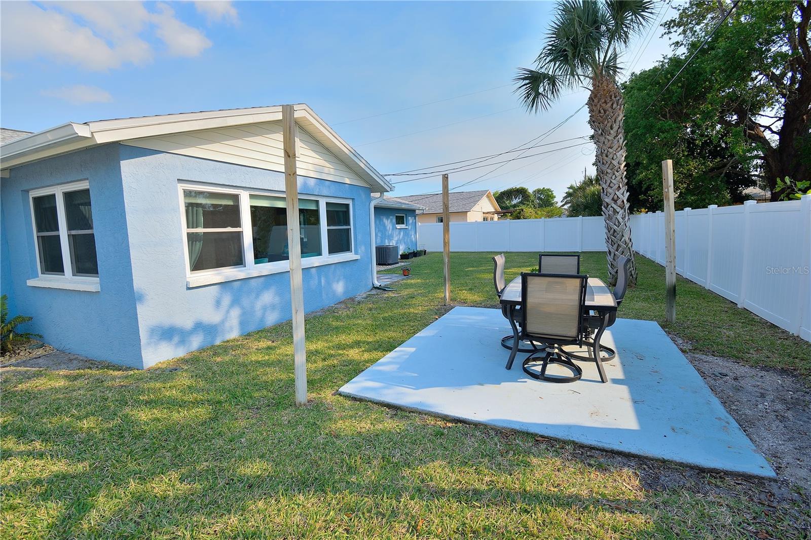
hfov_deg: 100.4
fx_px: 338
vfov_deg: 77.3
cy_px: 270
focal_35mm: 15
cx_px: 406
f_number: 7.1
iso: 100
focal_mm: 10
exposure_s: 1/200
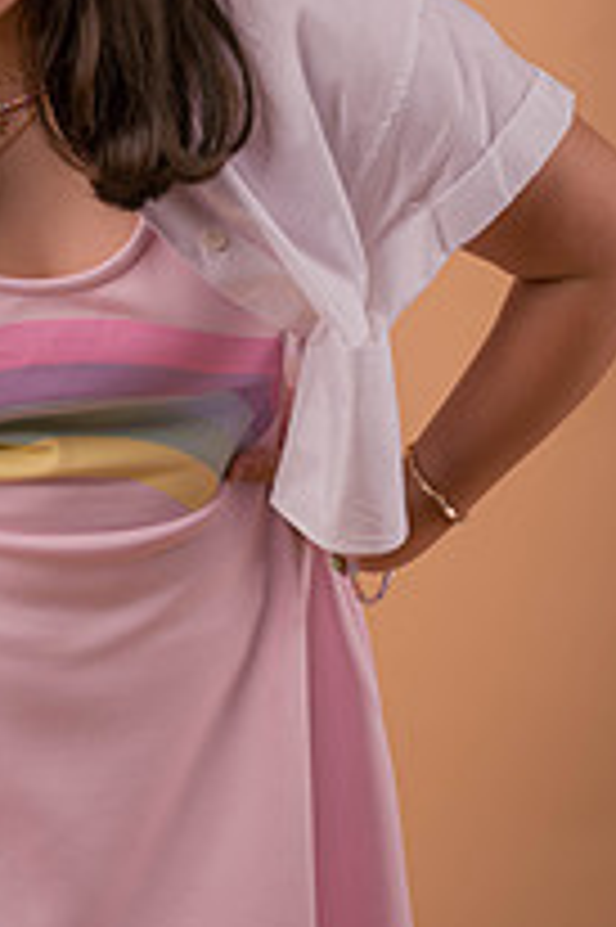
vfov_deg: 17.6
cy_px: 279
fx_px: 2982
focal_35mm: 116
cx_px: 49
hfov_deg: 11.7
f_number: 6.3
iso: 64
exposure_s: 1/160
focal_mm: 53
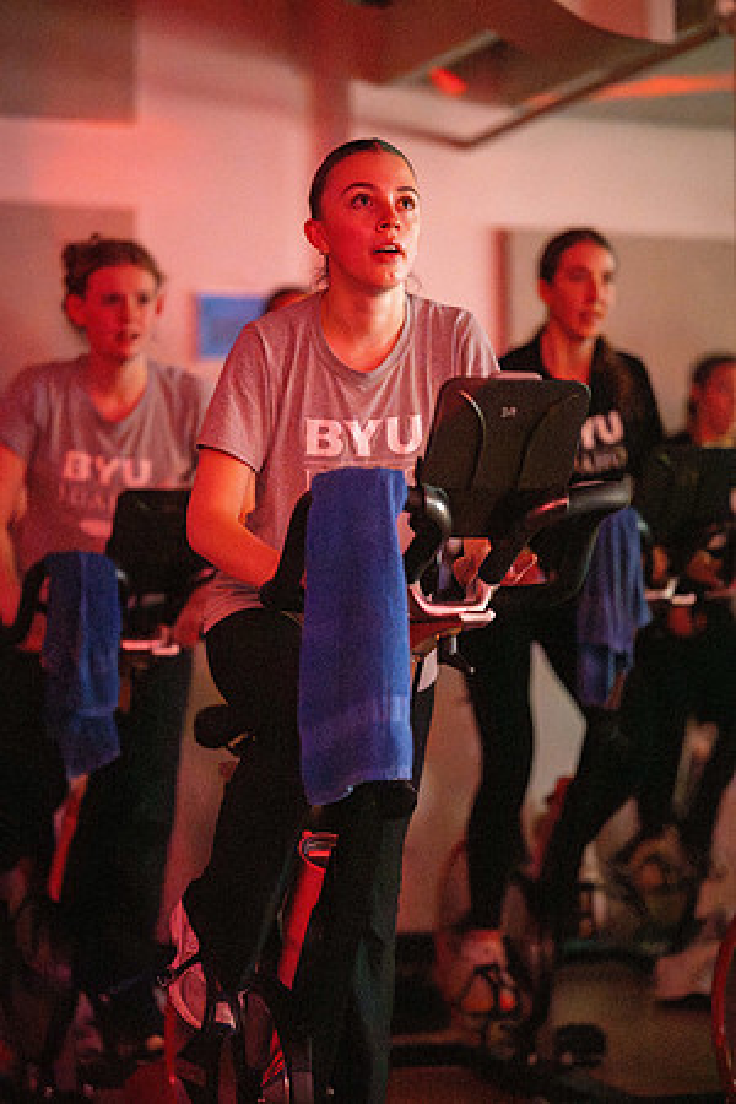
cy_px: 552
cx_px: 368
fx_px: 2606
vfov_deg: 23.9
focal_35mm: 85
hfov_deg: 16.1
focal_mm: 85
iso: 10000
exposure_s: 1/250
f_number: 1.8
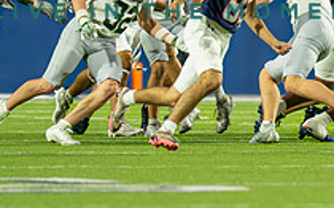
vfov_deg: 1.6
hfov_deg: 2.6
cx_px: 463
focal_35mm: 823
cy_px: 40
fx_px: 7487
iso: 2000
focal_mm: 200
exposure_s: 1/1000
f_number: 2.8
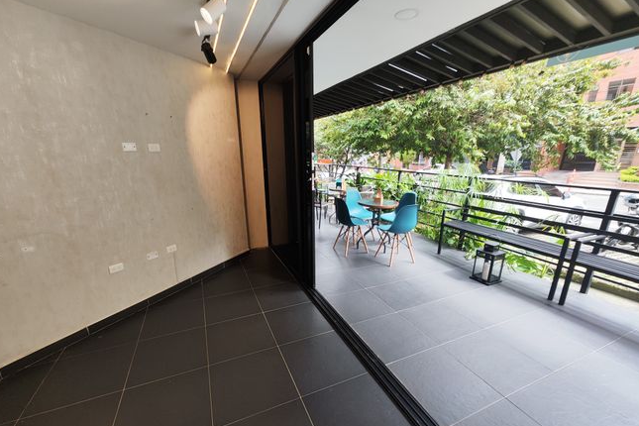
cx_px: 316
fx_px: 266
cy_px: 237
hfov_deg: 100.4
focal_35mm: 15
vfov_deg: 77.1
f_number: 2.2
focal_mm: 2.16
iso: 74
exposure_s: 1/60
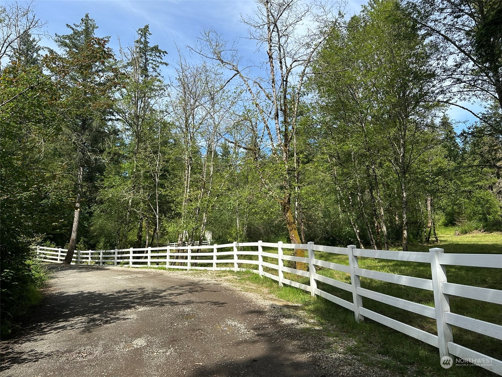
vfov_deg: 56.8
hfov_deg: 71.6
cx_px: 251
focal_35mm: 24
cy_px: 188
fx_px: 348
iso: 80
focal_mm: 6.86
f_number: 1.78
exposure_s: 1/2809
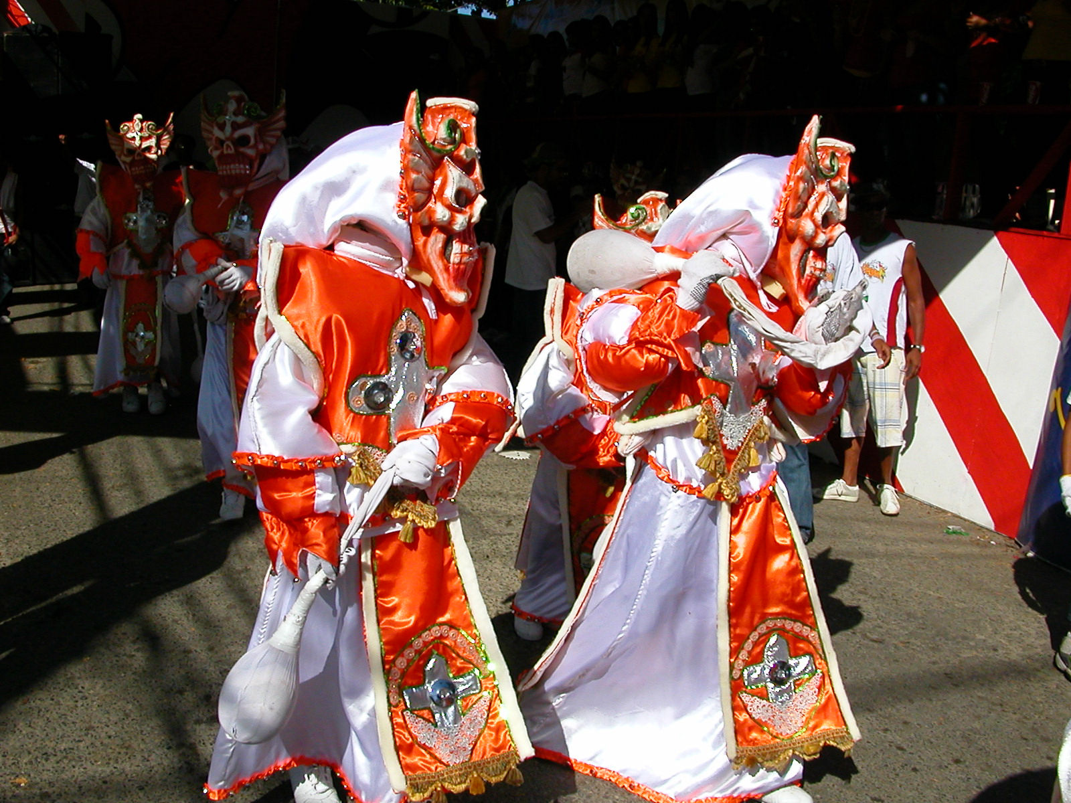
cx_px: 536
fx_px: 1145
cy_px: 402
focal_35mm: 37
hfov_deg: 50.1
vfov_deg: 38.7
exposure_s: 1/1142
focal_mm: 5.6
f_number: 4.5
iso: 100
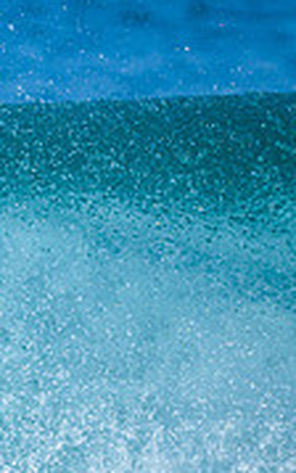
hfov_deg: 0.5
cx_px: -349
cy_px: 457
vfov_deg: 0.7
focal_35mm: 2867
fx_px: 36975
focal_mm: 800
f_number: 6.3
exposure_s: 1/2500
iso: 400
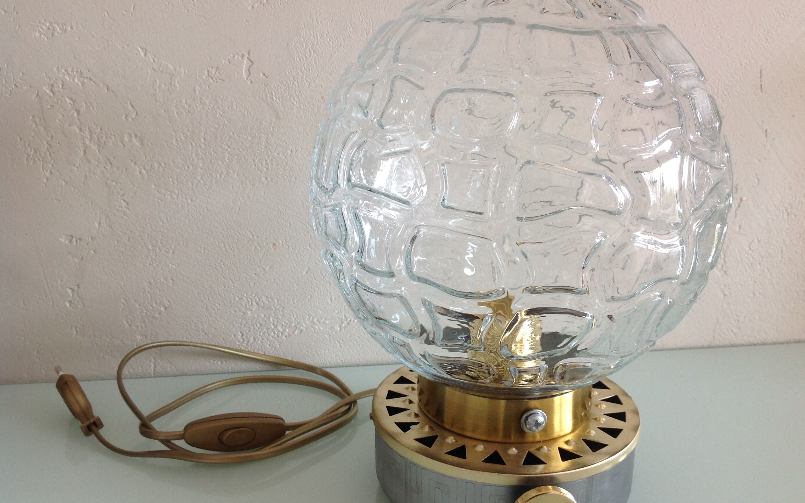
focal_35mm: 38
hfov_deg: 51.5
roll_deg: +0.1
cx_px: 412
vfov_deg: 33.6
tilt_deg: -16.8
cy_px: 259
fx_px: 834
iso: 64
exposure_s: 1/24
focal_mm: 4.28
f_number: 2.4
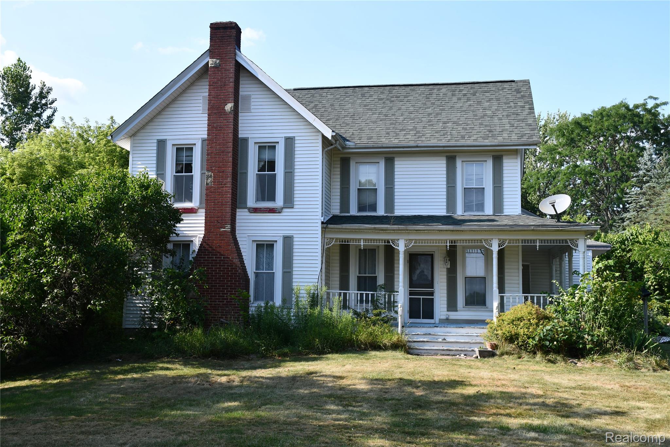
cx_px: 335
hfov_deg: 48.5
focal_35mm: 40
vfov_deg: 33.4
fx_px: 744
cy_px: 224
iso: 160
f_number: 8
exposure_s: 1/250
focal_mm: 27
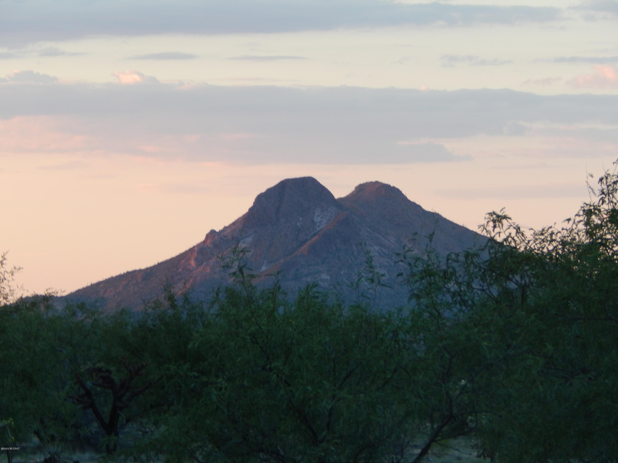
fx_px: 5035
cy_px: 232
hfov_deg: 7.0
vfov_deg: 5.3
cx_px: 309
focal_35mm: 282
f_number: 5.7
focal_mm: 50.1
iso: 160
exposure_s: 1/30
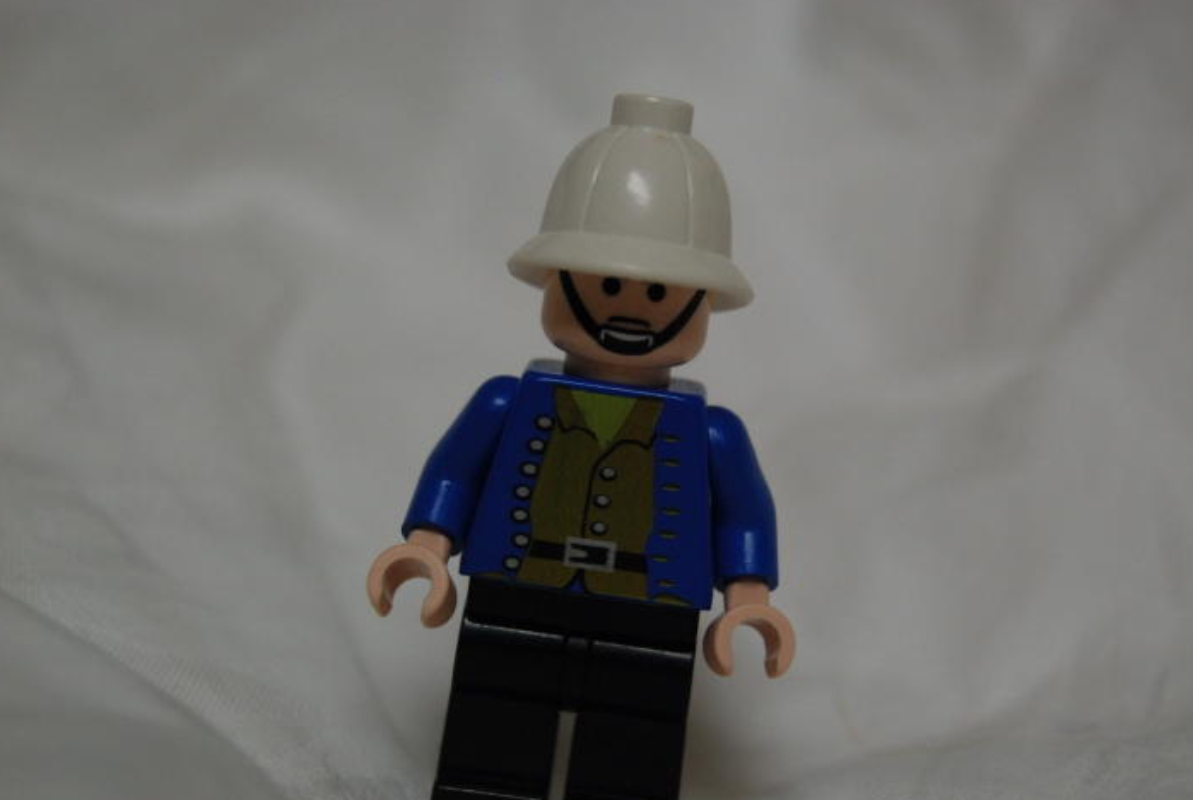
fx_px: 3139
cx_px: 585
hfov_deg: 21.5
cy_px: 432
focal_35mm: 95
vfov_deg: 14.5
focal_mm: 55
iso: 800
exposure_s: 1/60
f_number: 5.6
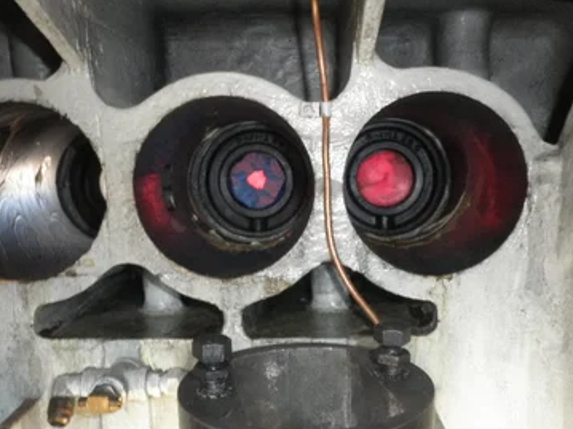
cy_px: 225
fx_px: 645
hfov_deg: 47.9
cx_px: 283
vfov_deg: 36.8
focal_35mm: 39
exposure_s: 1/60
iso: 200
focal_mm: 6.1
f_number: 3.2
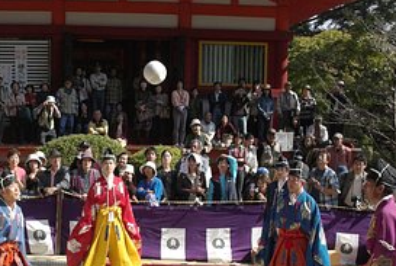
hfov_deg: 31.6
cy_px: 198
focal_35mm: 62
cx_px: 88
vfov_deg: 21.8
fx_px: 683
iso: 200
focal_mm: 22
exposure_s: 1/400
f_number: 8
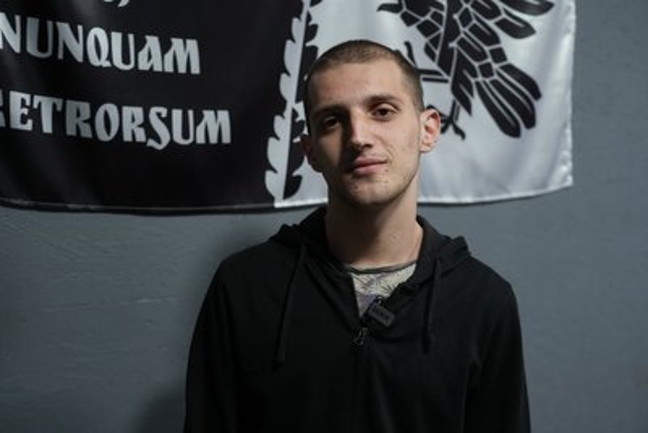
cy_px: 216
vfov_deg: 26.0
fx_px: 936
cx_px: 324
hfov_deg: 38.2
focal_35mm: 52
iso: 1250
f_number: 4
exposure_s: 1/100
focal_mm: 52
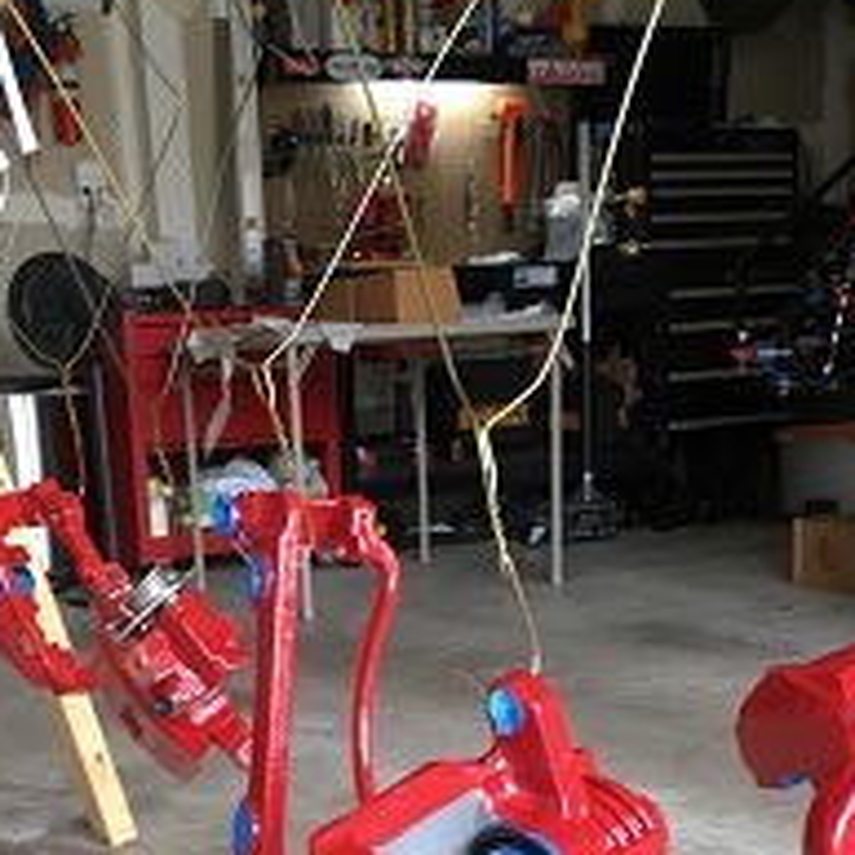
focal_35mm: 53
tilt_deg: -13.1
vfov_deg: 30.9
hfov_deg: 32.0
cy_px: 749
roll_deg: +4.5
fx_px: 1481
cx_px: 288
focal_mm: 4.15
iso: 80
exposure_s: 1/30
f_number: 2.2
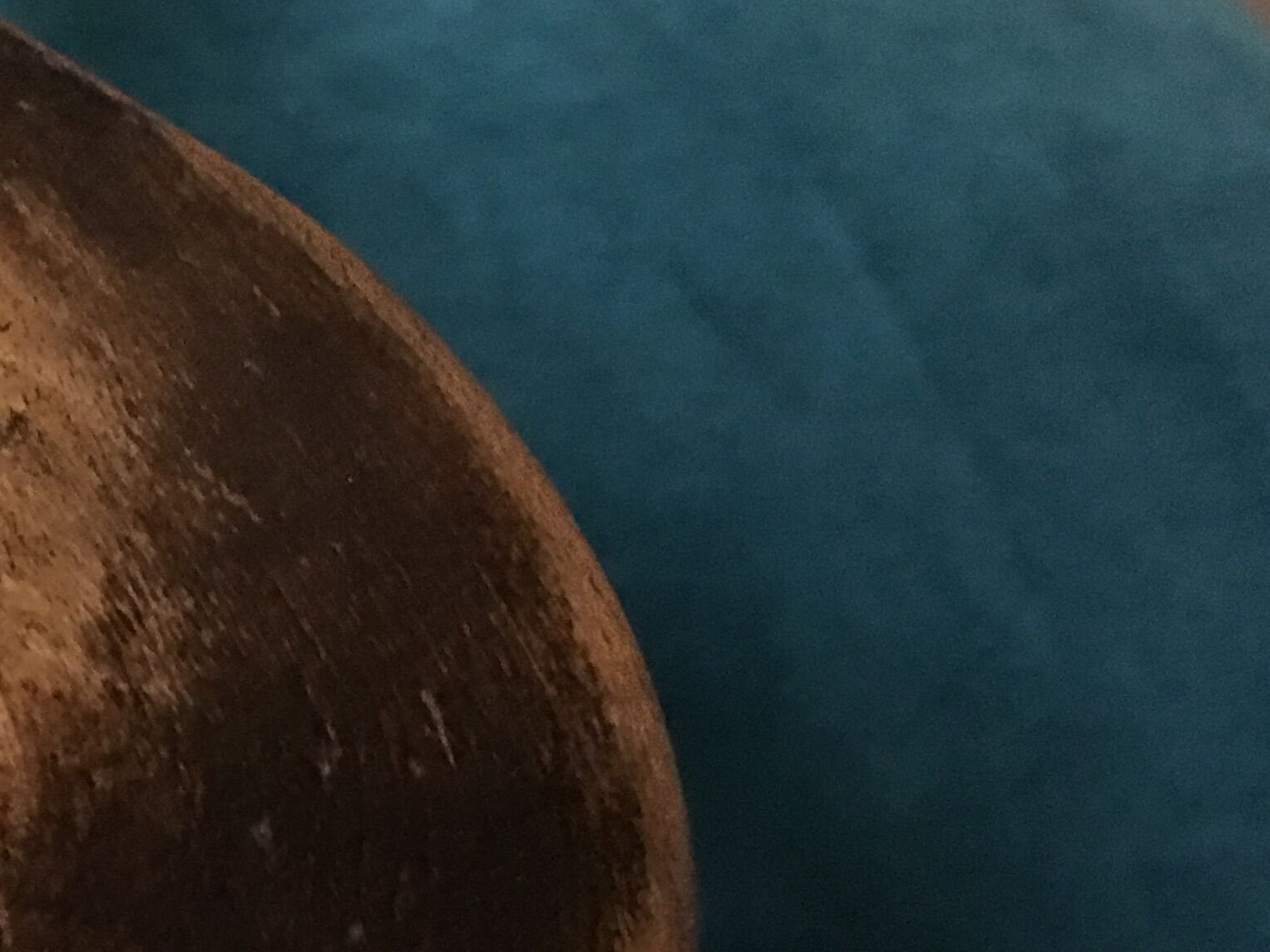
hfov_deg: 24.3
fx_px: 2788
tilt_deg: -49.4
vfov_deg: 19.0
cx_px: -50
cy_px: 869
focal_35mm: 76
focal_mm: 4.15
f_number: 2.2
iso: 160
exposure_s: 1/4
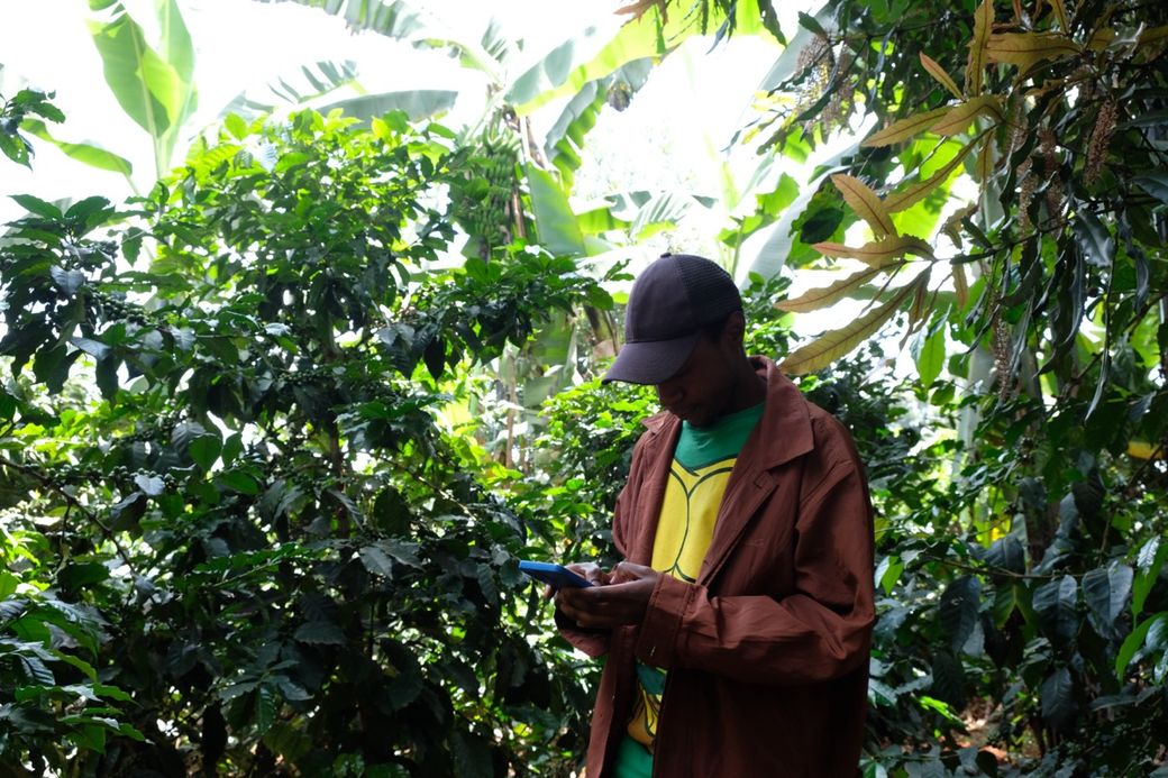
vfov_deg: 40.0
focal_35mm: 33
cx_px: 584
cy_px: 389
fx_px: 1070
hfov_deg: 57.2
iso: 640
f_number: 6.4
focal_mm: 22.3
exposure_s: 1/125
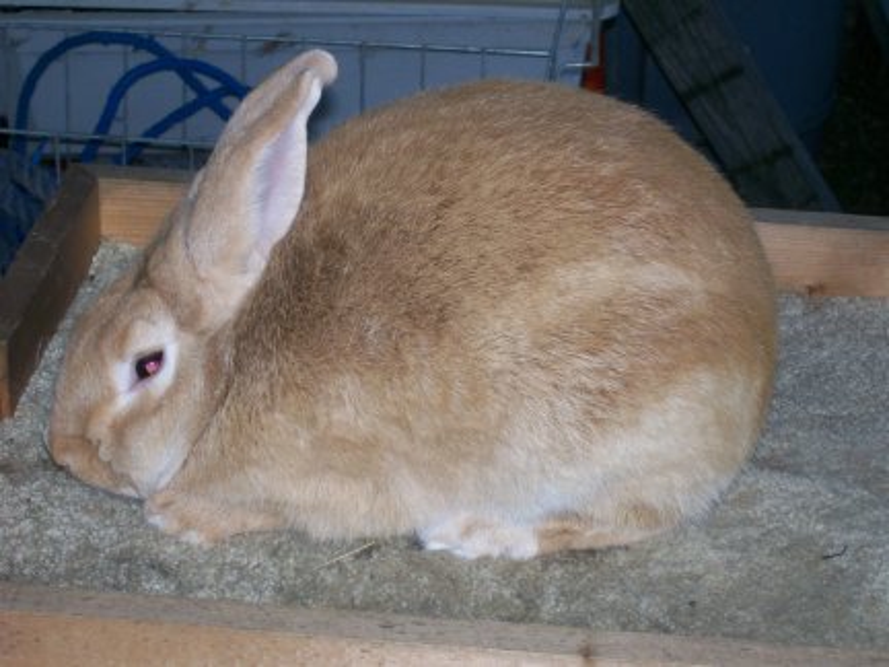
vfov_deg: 17.0
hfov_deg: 22.5
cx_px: 444
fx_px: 2234
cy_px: 334
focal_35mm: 87
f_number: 4.3
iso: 80
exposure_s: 1/109
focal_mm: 14.3
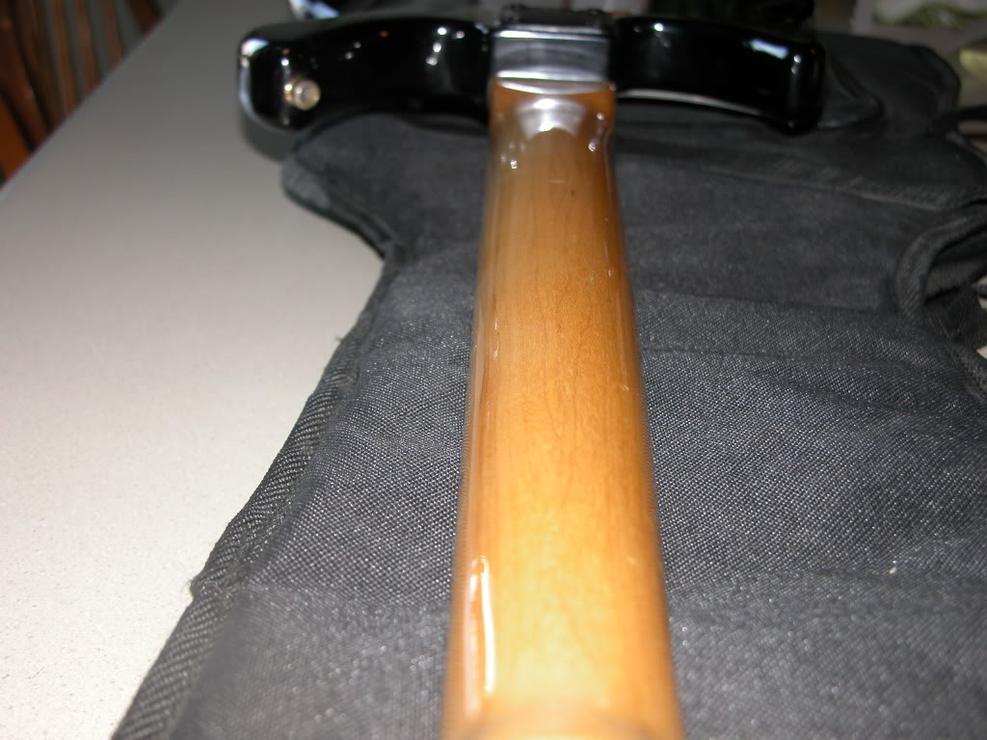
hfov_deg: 35.5
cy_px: 370
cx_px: 494
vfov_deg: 27.0
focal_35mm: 54
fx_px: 1540
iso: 100
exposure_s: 1/60
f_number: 3.1
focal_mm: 13.7
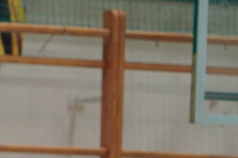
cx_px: -552
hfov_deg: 2.7
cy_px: 485
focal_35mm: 758
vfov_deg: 1.8
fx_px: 5005
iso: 800
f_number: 4
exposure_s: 1/160
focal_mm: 105
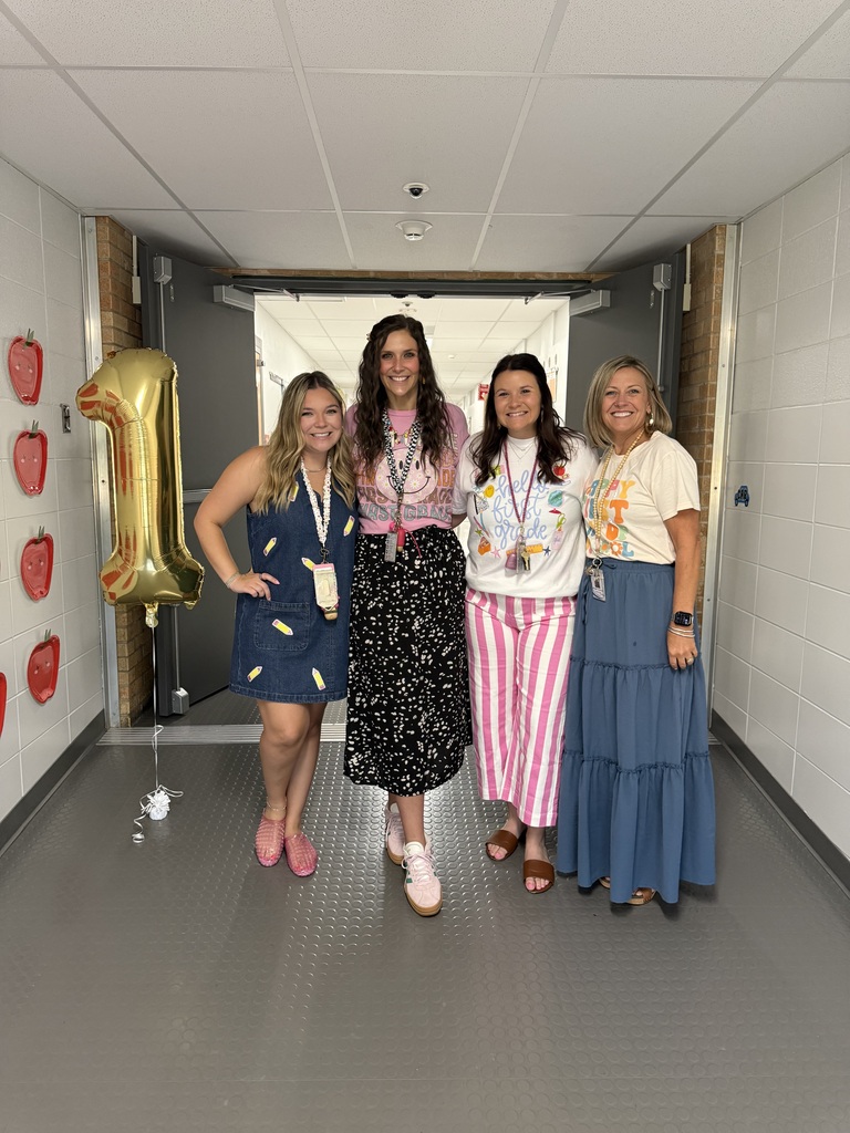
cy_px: 566
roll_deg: -0.7
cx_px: 425
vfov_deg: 71.6
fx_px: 786
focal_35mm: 24
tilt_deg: -8.2
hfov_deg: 56.8
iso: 320
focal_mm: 6.76
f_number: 1.78
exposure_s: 1/60
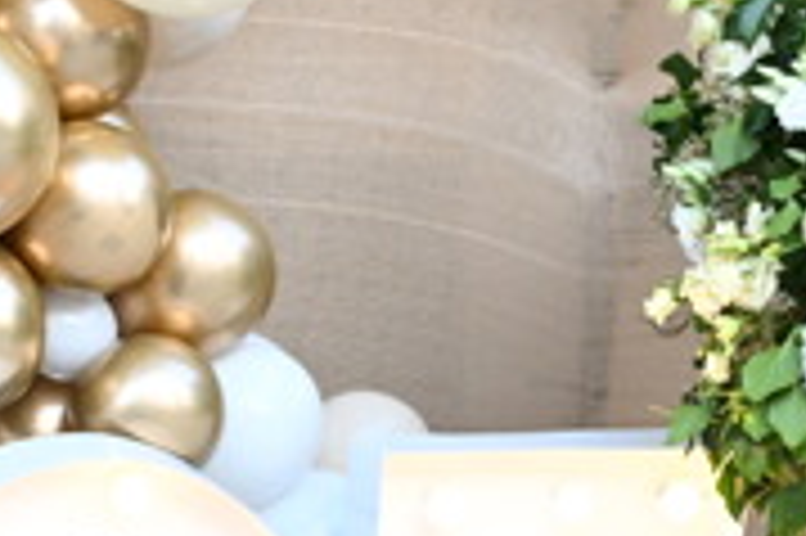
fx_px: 3109
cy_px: 649
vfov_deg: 9.7
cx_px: 216
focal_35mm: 139
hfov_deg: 14.7
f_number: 5
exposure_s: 1/250
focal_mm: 36
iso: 5000
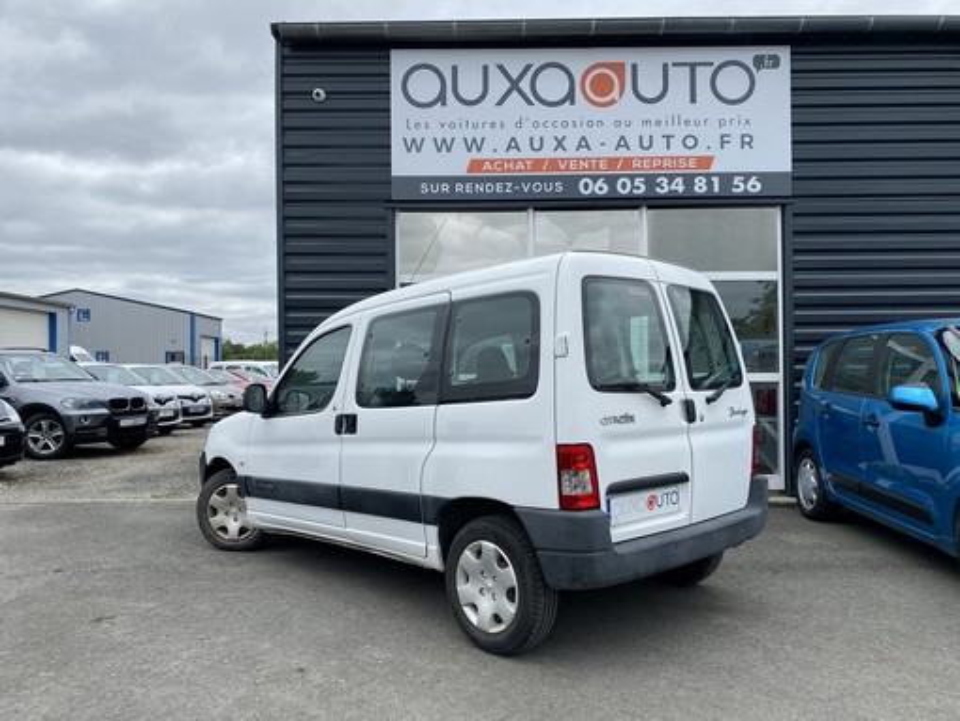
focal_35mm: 26
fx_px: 721
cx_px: 480
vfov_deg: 53.1
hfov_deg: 67.3
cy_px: 360
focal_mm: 4.25
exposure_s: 1/2028
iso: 32
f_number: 1.8
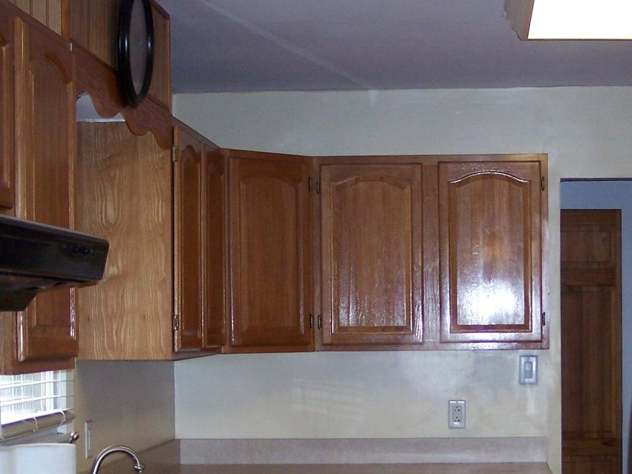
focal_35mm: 80
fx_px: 1461
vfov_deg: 18.3
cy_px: 362
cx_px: 449
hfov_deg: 24.2
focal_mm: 8
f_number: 2.8
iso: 140
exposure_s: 1/60
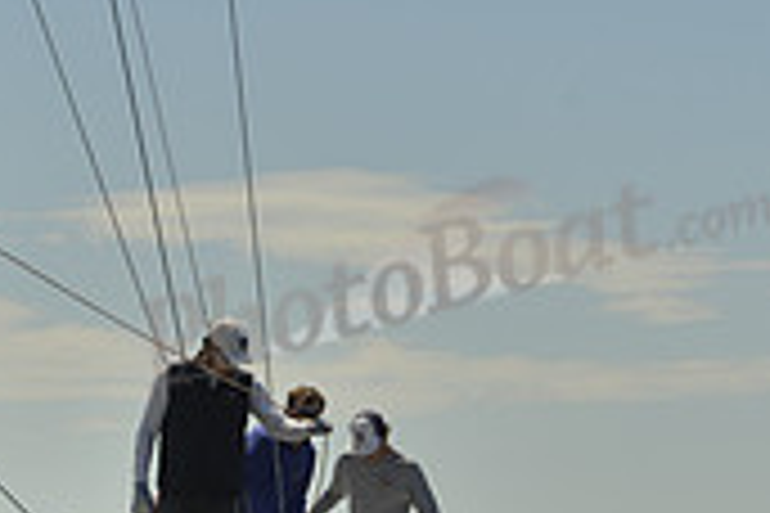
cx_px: -90
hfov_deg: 8.6
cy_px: 569
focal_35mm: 237
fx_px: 5069
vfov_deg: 5.8
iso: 280
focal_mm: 70
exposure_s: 1/1600
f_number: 9
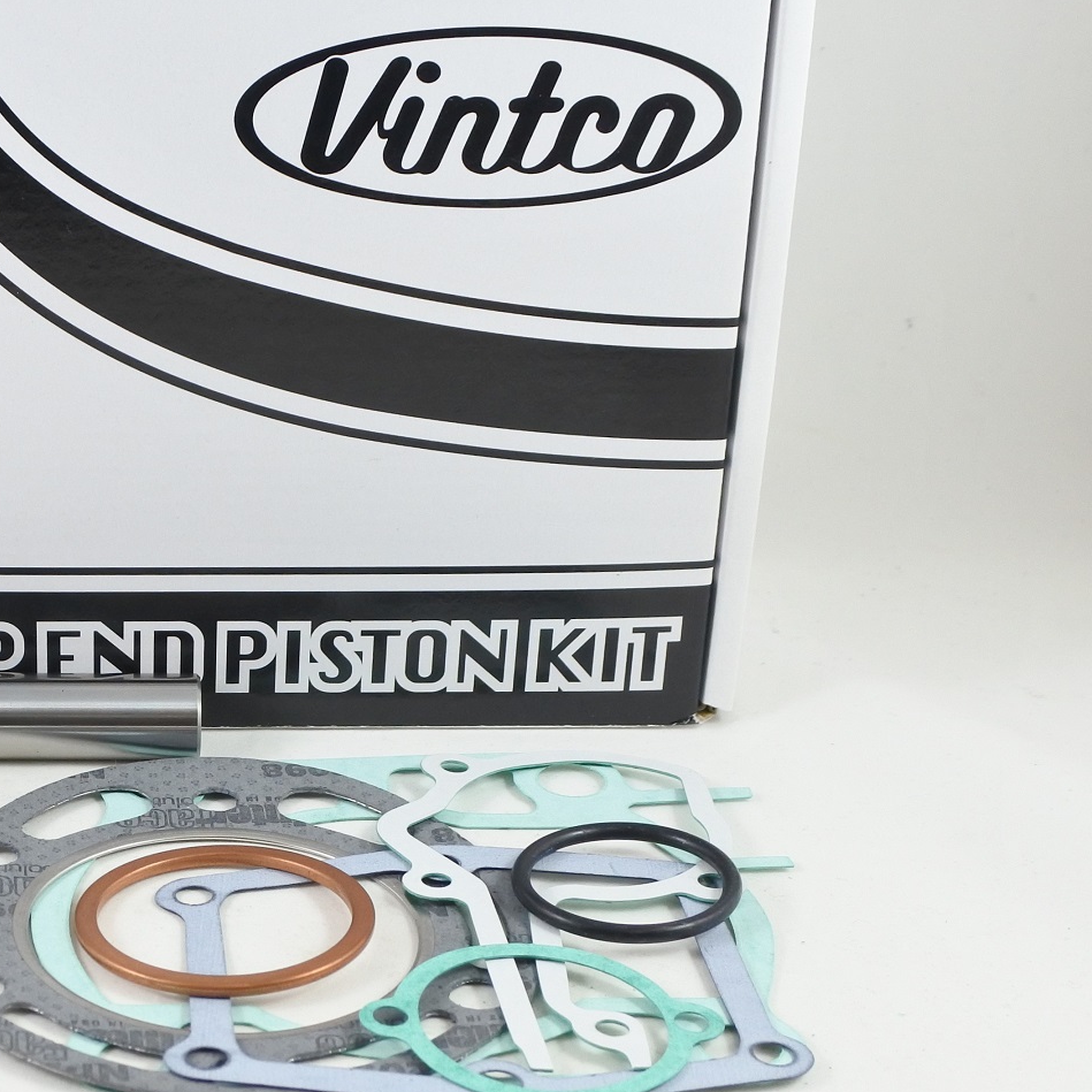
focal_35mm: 51
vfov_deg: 33.4
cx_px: 87
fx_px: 1820
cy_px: 552
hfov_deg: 31.6
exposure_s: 1/125
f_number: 3.8
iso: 450
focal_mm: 11.8
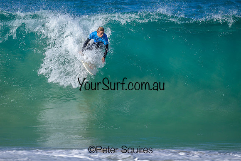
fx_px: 6031
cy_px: 70
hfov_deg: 2.3
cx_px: 105
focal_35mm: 901
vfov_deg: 1.5
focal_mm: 800
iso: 360
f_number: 6.3
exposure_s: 1/2000
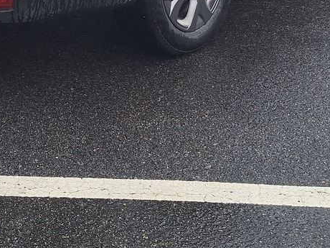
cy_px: -98
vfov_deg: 18.6
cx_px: 70
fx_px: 686
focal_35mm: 72
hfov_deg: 26.6
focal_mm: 5.54
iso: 40
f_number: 1.8
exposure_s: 1/324
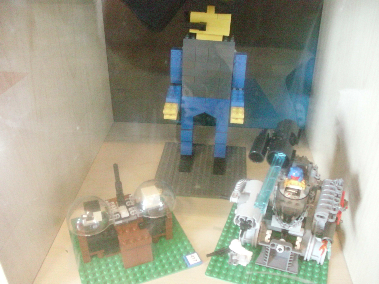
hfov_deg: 49.0
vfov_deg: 37.7
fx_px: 416
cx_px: 190
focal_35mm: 38
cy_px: 142
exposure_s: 1/57
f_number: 3.1
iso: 1600
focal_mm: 6.3
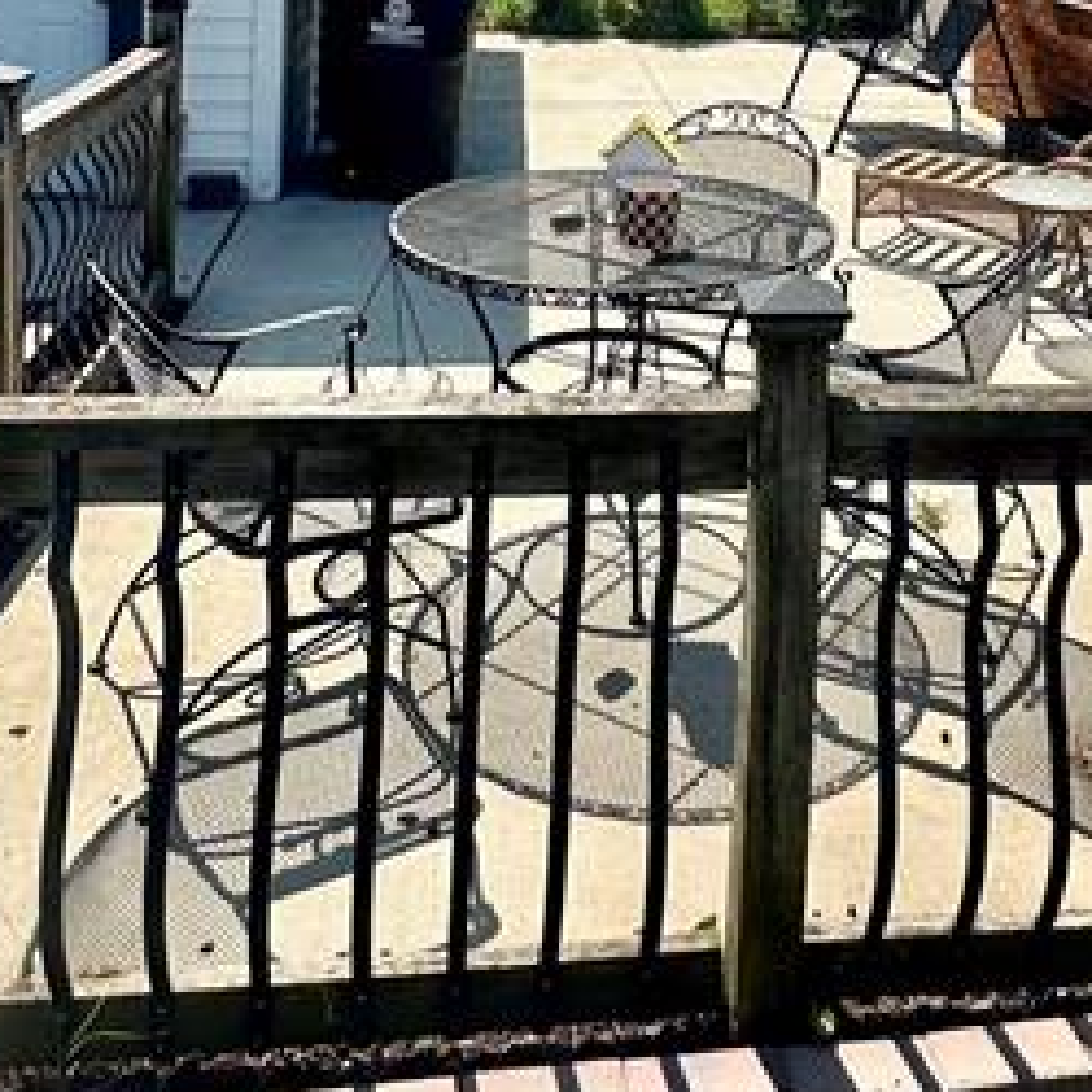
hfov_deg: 43.4
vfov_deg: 37.6
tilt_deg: -2.0
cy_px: -74
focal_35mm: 38
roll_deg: -2.8
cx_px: 703
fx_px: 1356
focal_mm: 2.22
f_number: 2.2
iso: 40
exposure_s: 1/3125
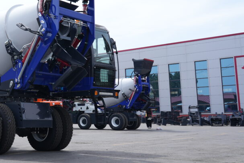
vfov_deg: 25.0
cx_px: 45
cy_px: 56
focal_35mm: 54
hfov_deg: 35.5
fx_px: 366
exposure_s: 1/200
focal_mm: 32
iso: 100
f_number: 8
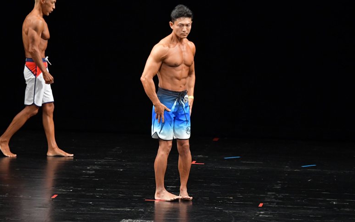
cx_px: 178
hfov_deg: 7.2
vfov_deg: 4.5
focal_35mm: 292
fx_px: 2825
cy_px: 111
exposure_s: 1/400
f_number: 5.6
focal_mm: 190
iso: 3200
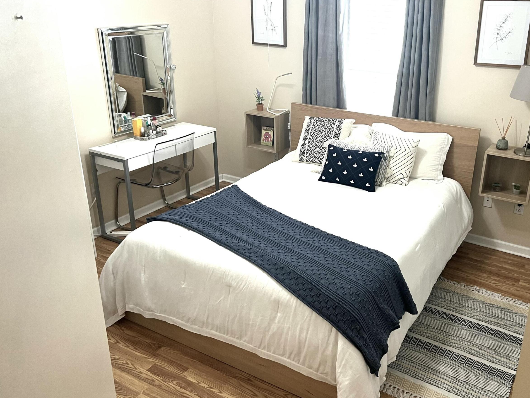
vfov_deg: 44.1
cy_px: 180
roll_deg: -1.8
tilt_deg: -21.7
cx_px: 315
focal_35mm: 32
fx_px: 490
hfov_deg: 56.4
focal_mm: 5.7
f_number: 1.5
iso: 125
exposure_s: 1/60
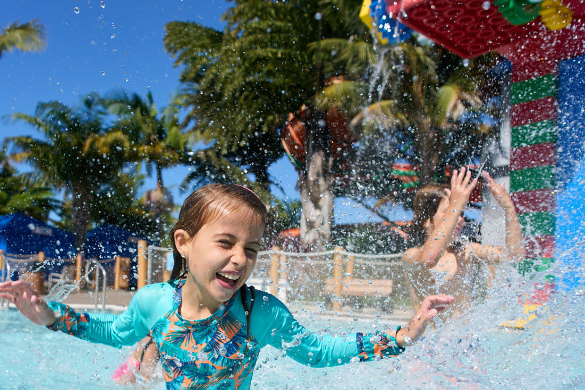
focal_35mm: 35
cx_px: 221
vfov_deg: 37.2
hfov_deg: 53.8
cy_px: 278
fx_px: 569
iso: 100
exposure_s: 1/1600
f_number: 3.5
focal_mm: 24
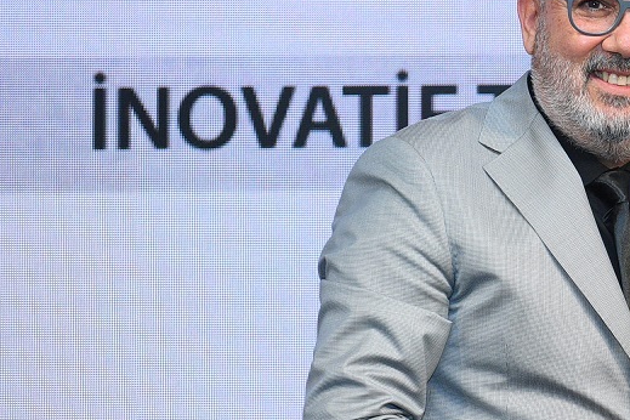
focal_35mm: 176
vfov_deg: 7.8
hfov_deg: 11.4
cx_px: 774
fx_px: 3080
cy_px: 270
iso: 2500
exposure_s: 1/320
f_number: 4
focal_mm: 62
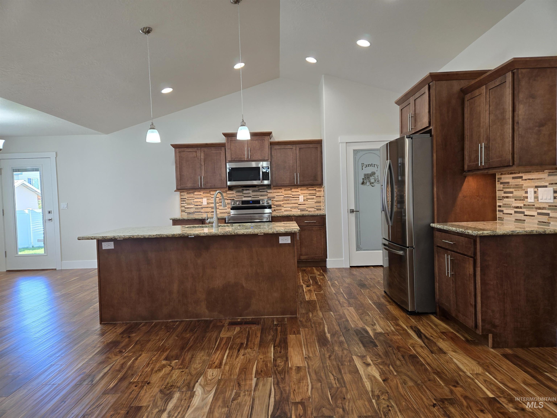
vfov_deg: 58.9
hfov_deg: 73.9
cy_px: 209
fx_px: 370
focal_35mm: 23
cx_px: 278
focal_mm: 5.4
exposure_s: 1/120
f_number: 1.8
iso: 100
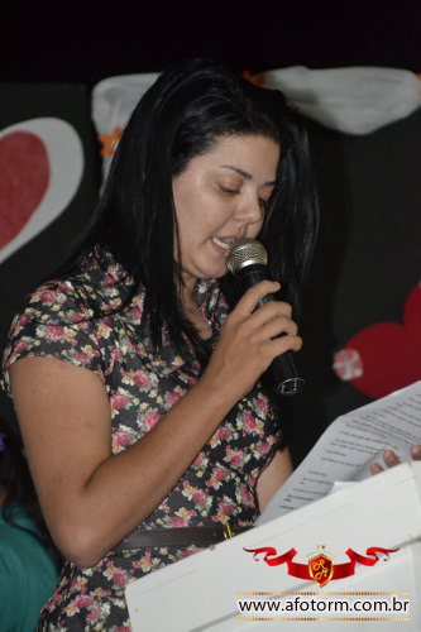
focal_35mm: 158
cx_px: 210
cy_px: 316
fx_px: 2765
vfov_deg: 13.0
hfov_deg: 8.7
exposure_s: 1/60
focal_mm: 105
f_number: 5.6
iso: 3200
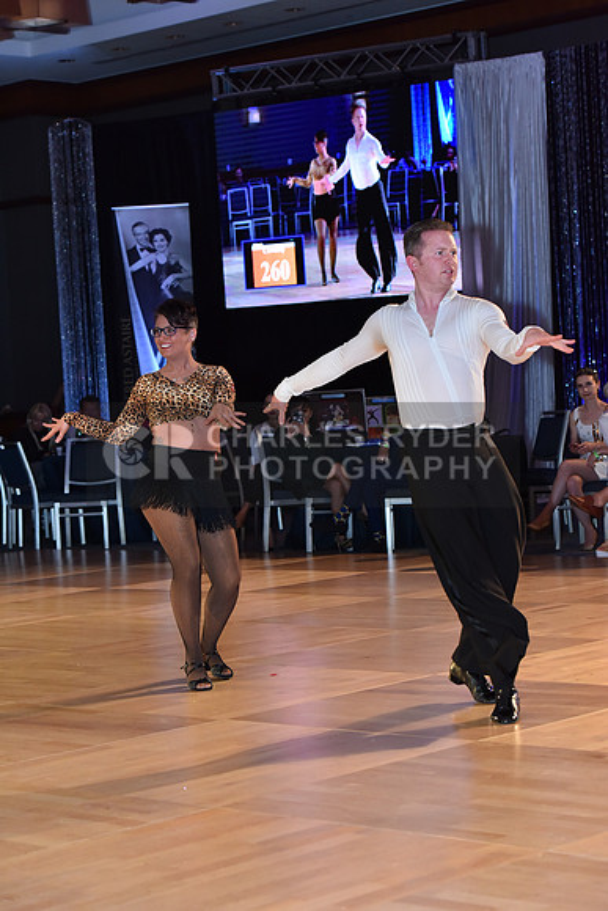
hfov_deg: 15.2
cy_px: 456
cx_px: 304
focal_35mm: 90
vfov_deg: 22.6
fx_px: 2278
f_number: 5
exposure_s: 1/250
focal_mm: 90
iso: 2000
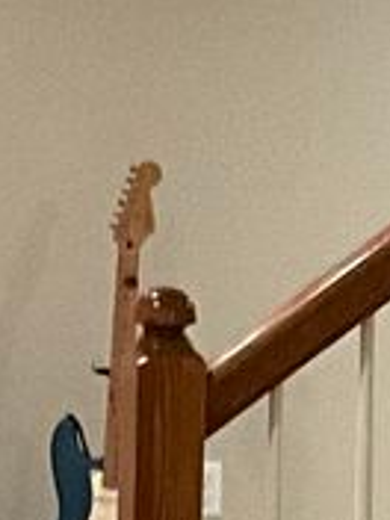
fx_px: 3710
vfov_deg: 8.0
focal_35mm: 247
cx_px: 313
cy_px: 454
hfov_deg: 6.0
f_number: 1.8
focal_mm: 3
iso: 200
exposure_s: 1/60
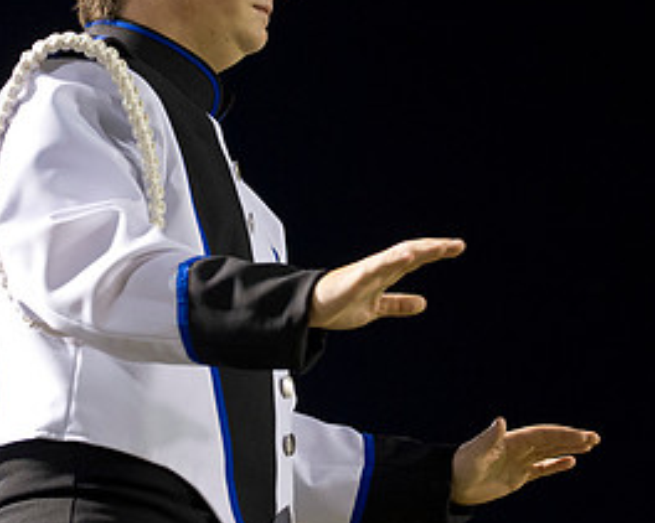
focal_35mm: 227
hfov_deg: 8.5
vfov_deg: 6.8
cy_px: 107
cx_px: 392
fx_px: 4399
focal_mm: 110
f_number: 3.2
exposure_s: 1/125
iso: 3200
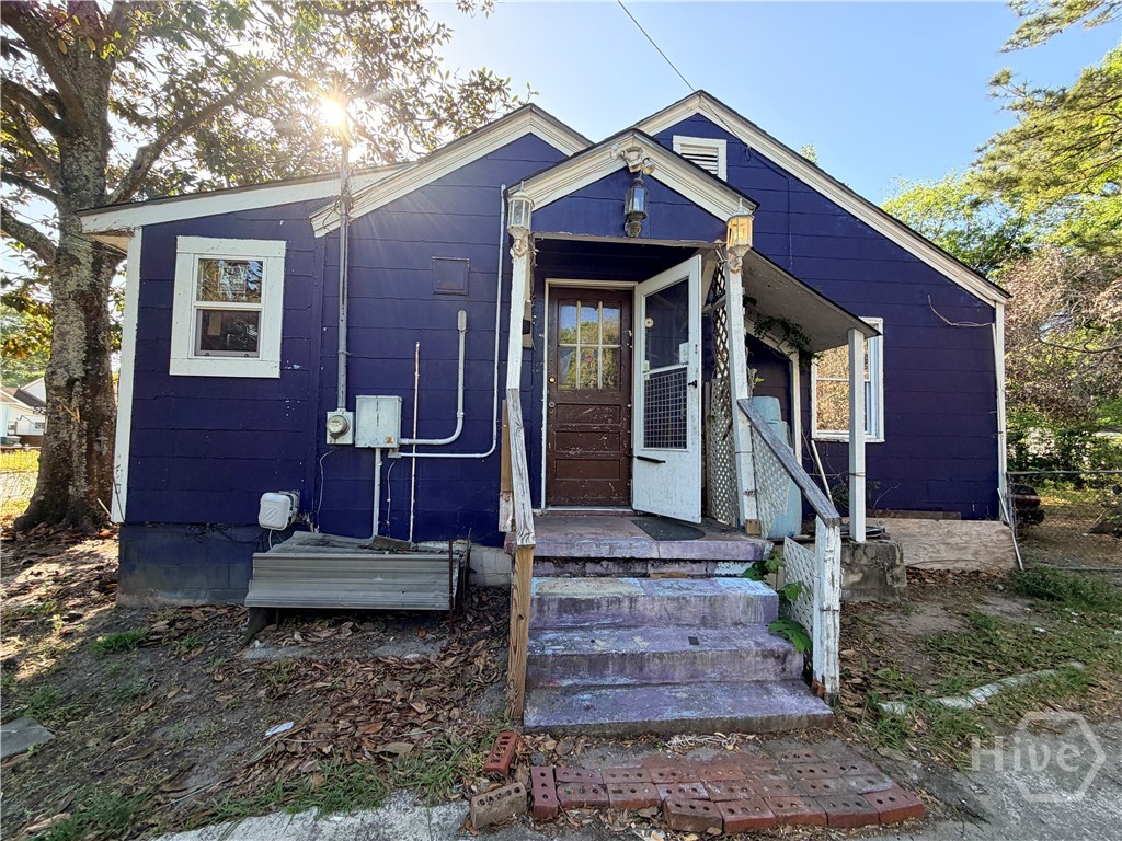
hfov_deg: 102.1
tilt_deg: +1.5
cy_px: 420
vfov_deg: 85.7
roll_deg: -1.2
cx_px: 561
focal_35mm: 14
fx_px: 454
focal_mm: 2.22
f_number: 2.2
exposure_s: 1/210
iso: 50
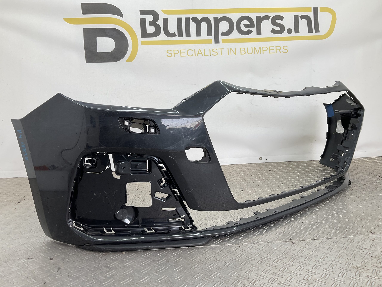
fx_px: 320
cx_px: 191
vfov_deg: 48.2
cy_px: 144
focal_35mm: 29
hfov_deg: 61.7
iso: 16
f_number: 1.8
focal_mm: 3
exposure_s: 1/116
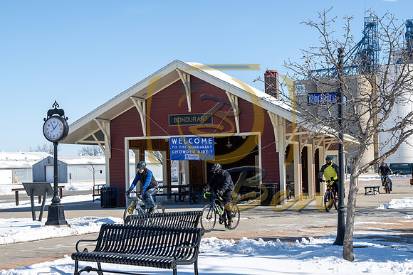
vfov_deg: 19.5
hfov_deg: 28.8
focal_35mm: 70
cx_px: 206
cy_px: 138
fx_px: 803
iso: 250
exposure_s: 1/500
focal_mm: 70
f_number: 10
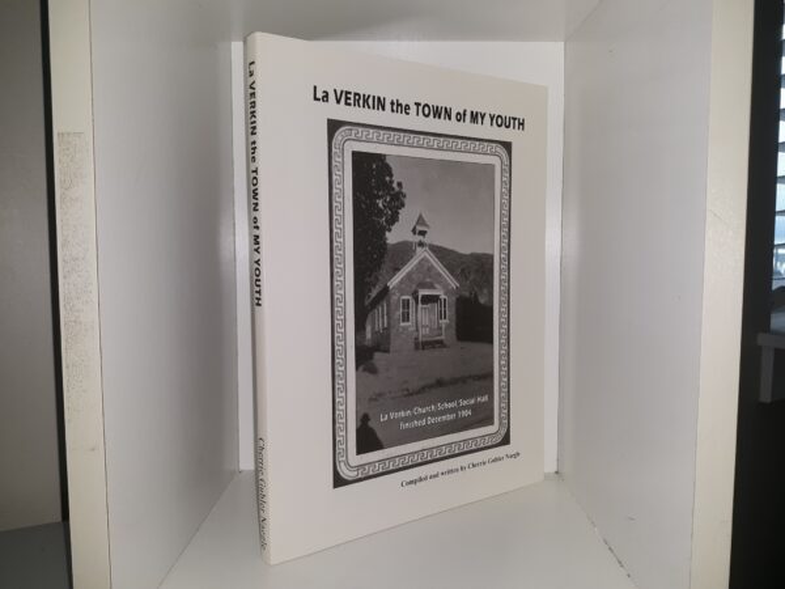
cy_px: 294
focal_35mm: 28
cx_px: 392
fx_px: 635
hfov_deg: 63.4
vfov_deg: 49.7
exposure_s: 1/120
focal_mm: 3.7
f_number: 1.7
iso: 40
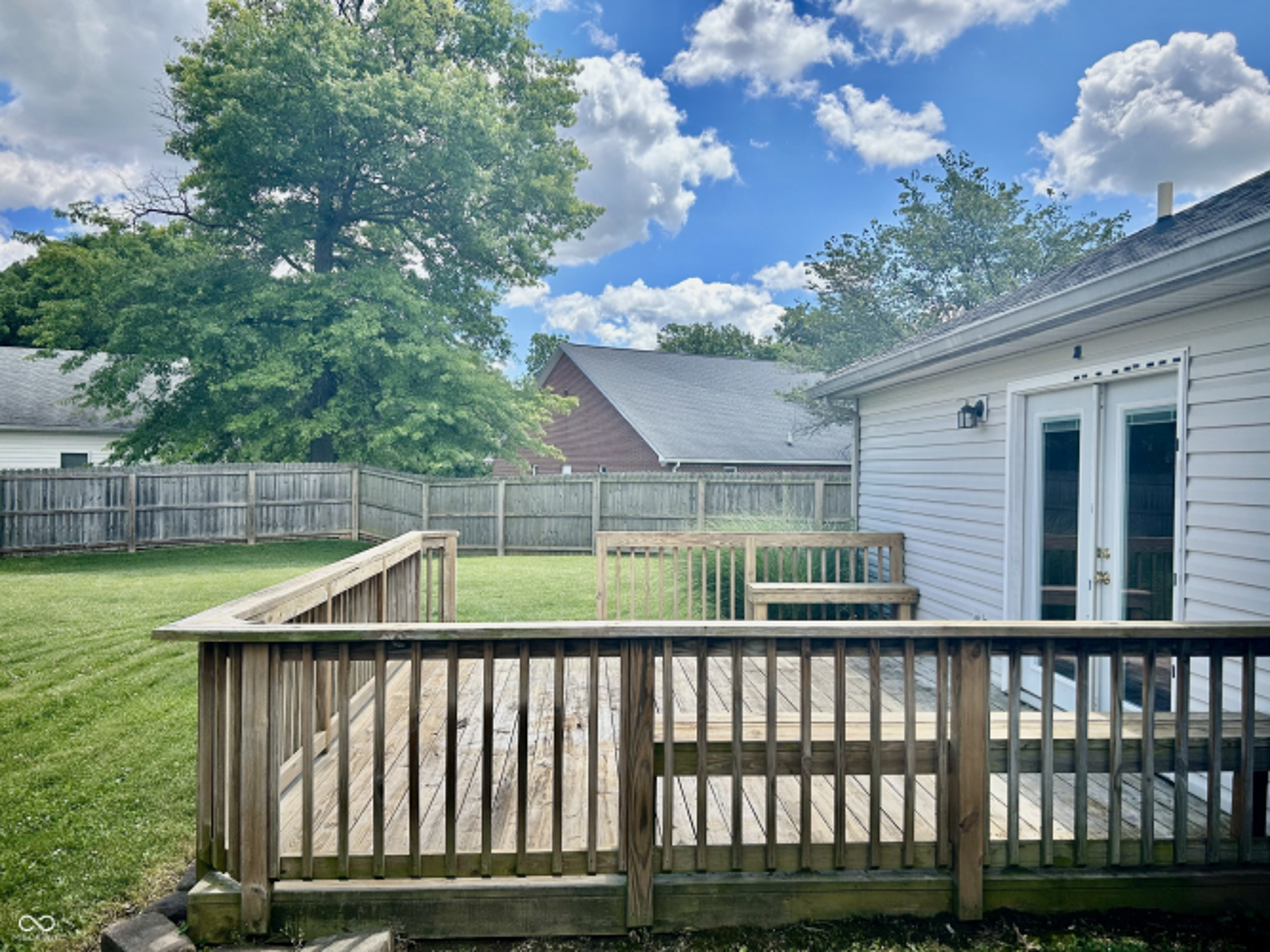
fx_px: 954
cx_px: 635
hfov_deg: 67.3
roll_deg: -0.6
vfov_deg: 53.0
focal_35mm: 26
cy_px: 476
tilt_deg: -1.6
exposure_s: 1/2632
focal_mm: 5.7
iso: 50
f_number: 1.5
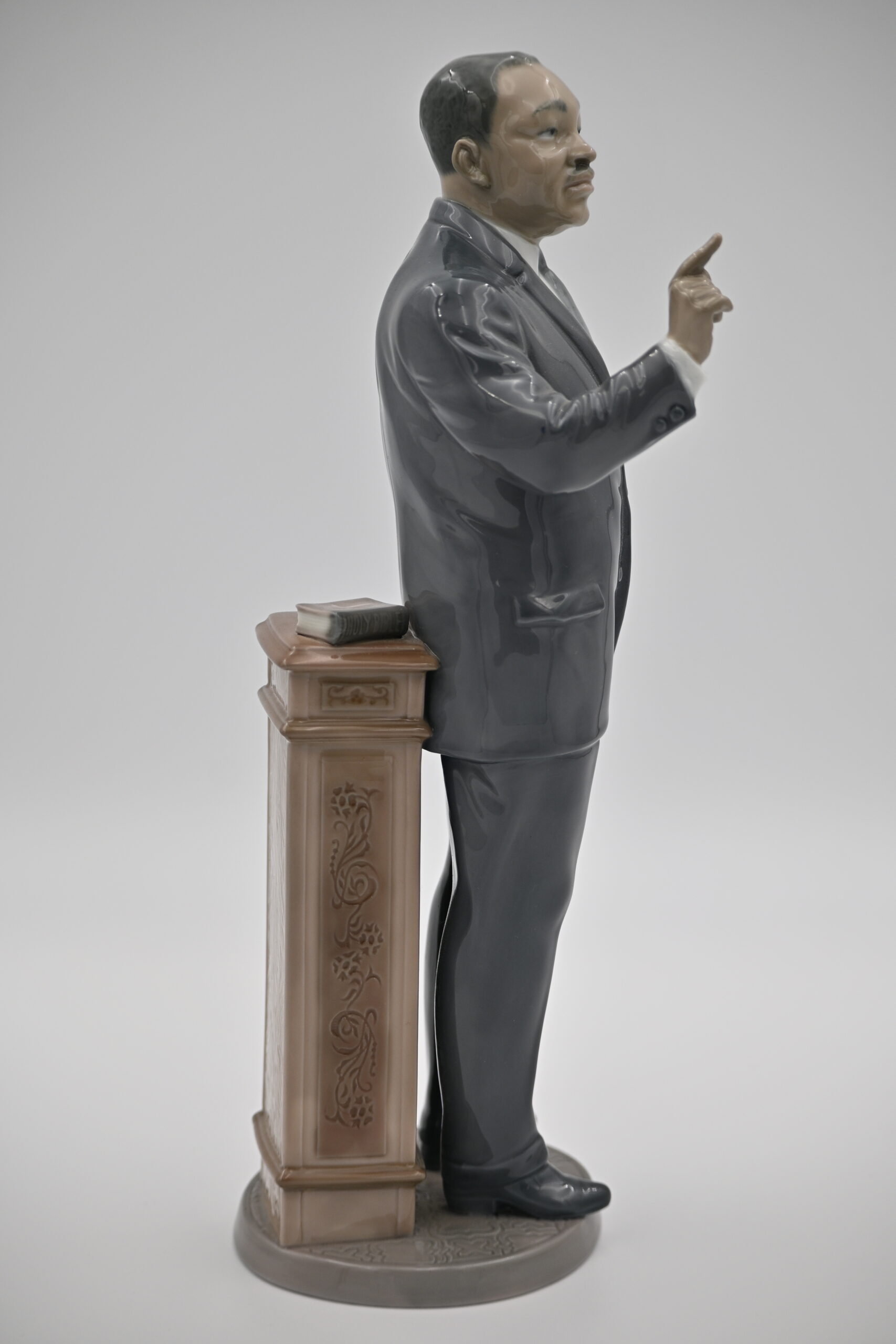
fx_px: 2799
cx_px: 448
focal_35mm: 75
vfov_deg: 27.0
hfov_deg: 18.2
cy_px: 672
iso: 100
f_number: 4.5
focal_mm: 50
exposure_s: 1/200
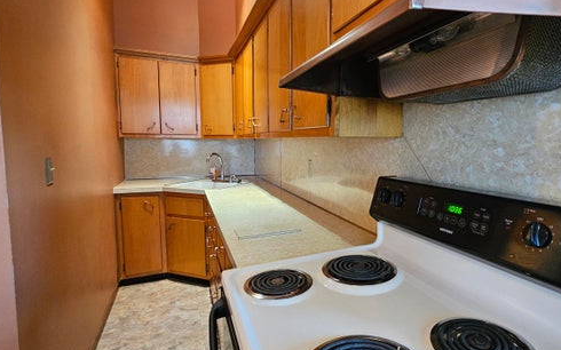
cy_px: 170
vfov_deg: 65.0
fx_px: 275
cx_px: 333
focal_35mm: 18
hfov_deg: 90.1
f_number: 2.2
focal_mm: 2.2
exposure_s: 1/30
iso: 400
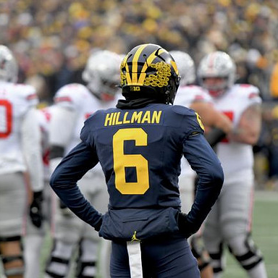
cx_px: 114
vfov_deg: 4.6
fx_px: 3498
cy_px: 139
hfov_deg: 4.6
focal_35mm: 385
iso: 640
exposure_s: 1/1000
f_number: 2.8
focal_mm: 200
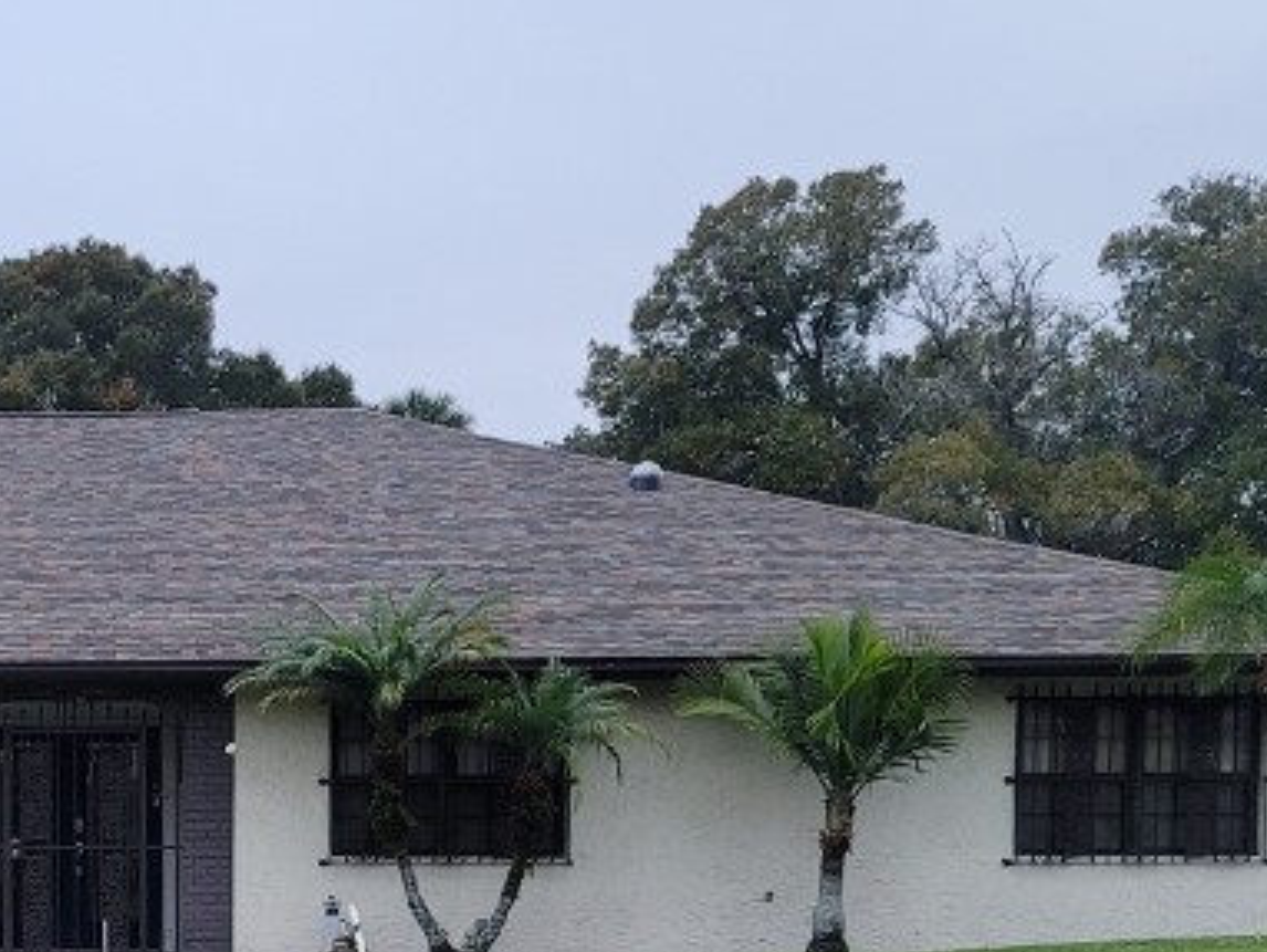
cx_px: 20
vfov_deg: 21.2
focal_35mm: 67
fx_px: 2454
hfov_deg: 27.4
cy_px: 952
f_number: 1.8
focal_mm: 7
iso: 250
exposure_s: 1/120
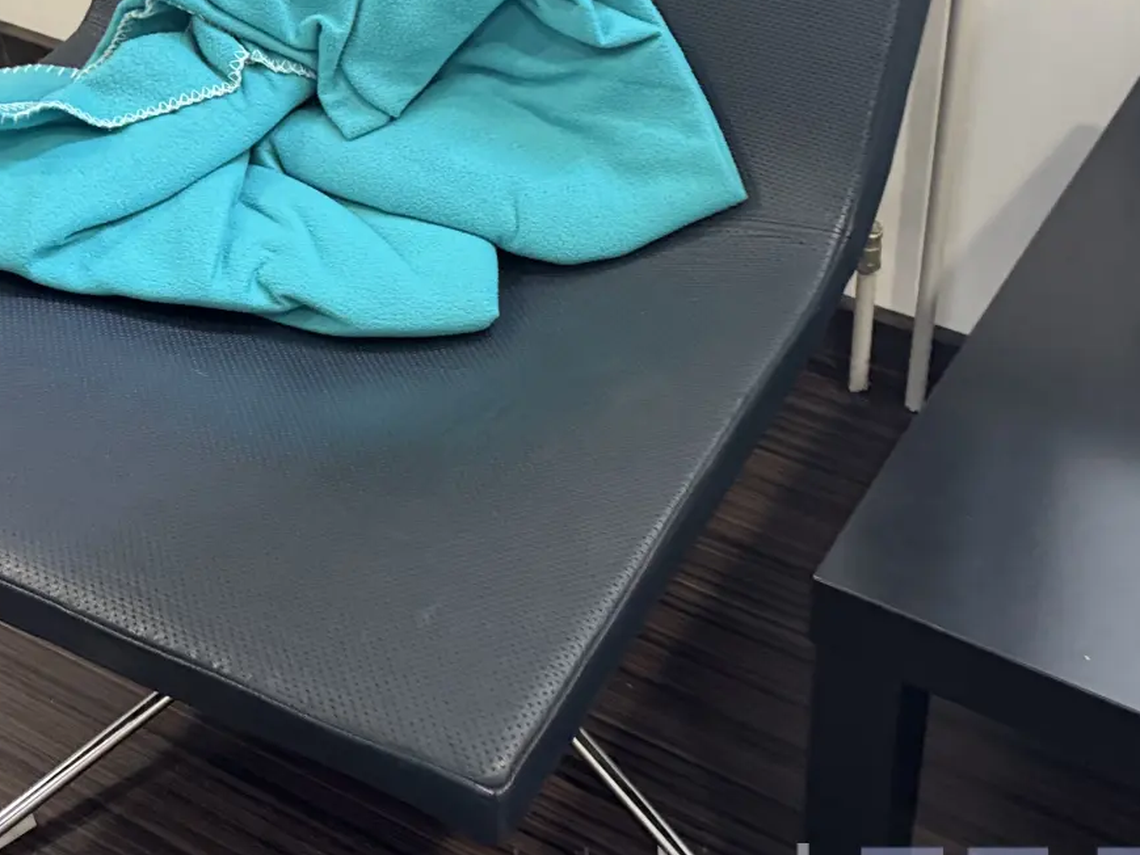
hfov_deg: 36.2
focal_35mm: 53
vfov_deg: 27.4
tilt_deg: -46.6
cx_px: 589
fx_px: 1746
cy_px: 283
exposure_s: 1/50
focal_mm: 6.76
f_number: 1.78
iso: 400
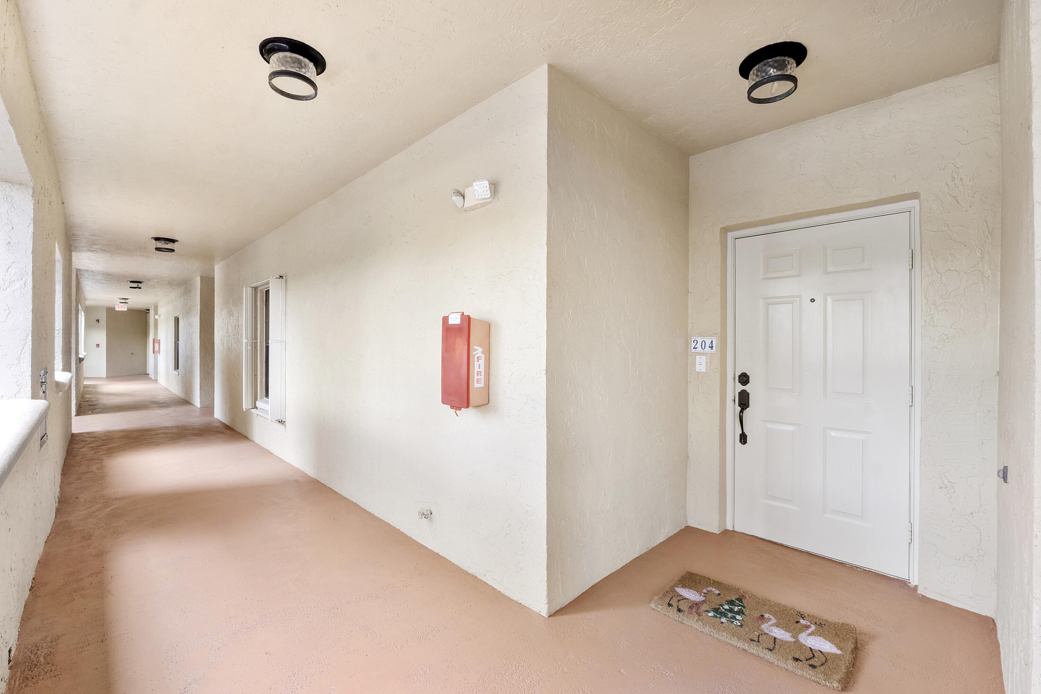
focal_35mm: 15
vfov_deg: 77.3
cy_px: 347
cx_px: 520
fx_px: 434
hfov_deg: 100.4
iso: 100
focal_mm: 10
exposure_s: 1/1.67
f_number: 11
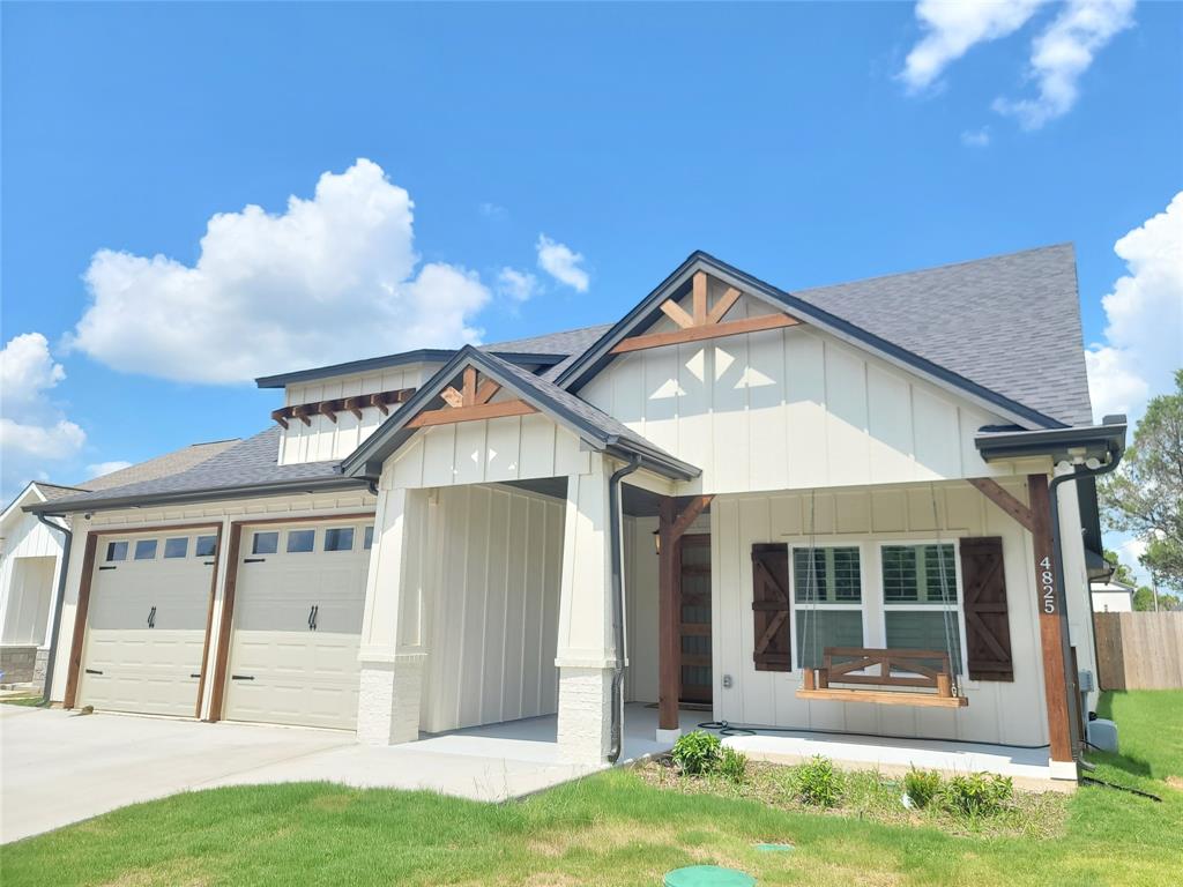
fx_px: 854
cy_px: 444
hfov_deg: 69.4
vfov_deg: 54.9
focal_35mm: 25
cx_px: 592
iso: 20
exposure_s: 1/404
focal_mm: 7
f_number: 1.8
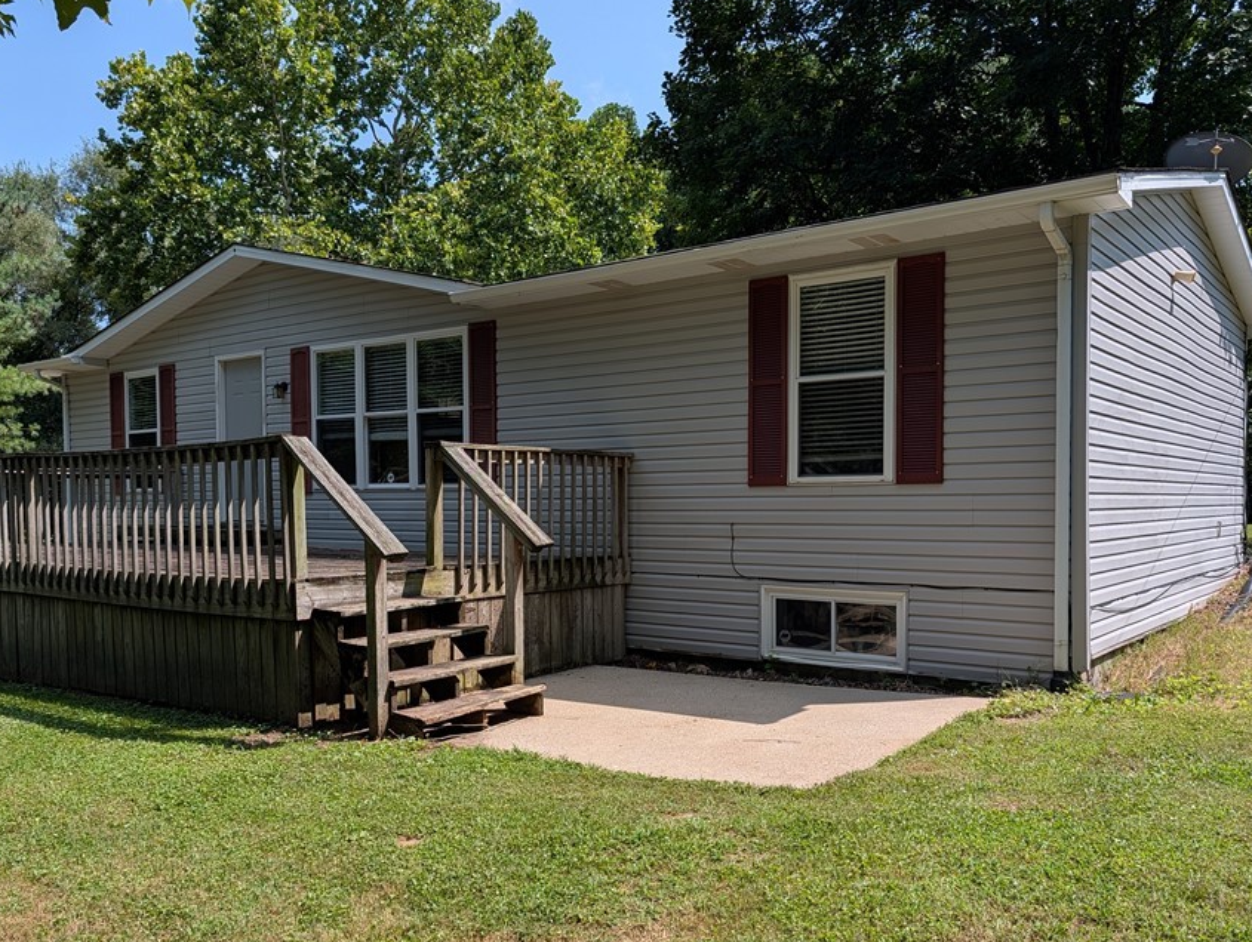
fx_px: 1050
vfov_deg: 48.1
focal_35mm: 29
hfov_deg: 61.5
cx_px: 573
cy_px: 545
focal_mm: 6.9
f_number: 1.68
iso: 21
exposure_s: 1/1081
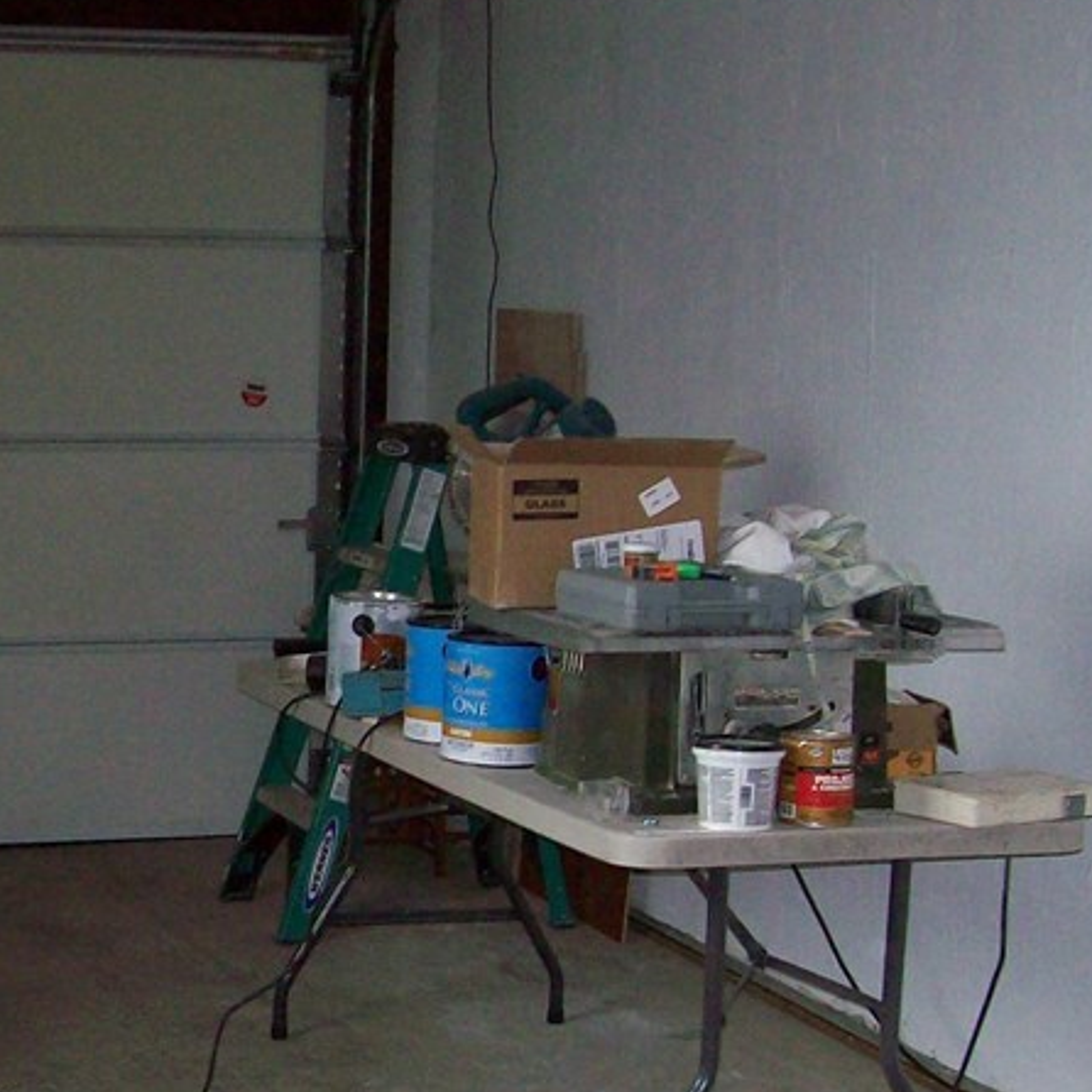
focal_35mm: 73
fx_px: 2605
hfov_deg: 22.4
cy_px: 629
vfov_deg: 23.6
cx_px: -100
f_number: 2.7
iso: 200
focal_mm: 6
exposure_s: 1/64
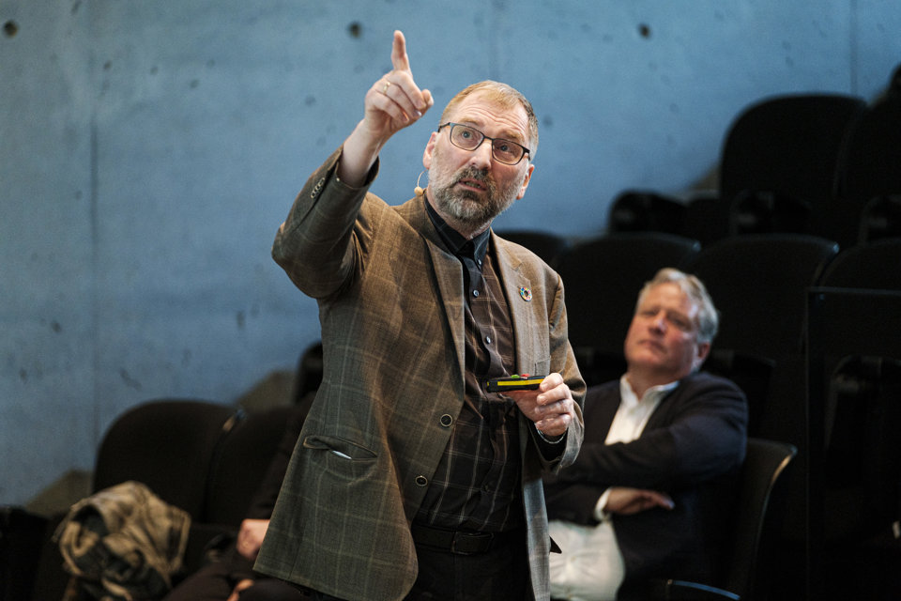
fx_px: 5055
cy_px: 300
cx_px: 450
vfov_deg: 6.8
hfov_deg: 10.2
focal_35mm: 202
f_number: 2.8
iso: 2000
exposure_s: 1/120
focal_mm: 134.4
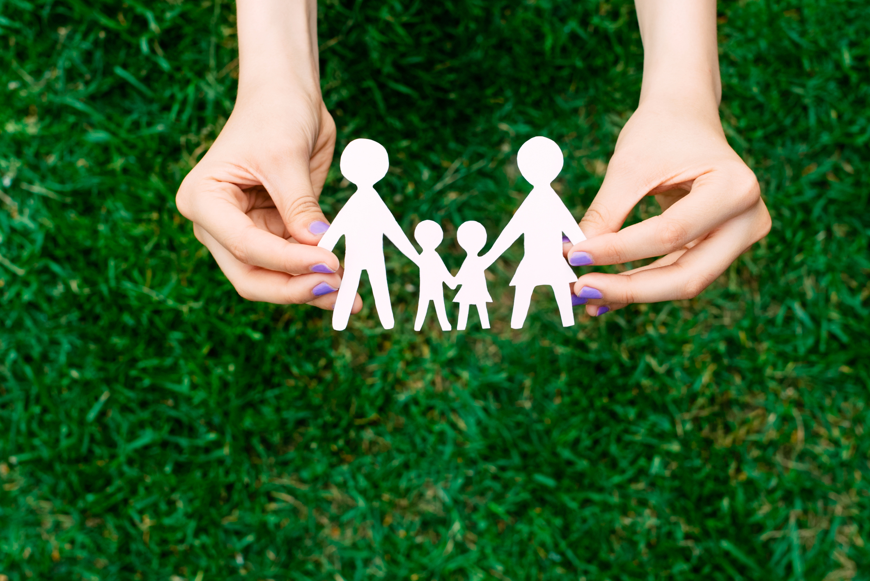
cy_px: 290
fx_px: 846
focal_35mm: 35
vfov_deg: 37.9
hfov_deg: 54.4
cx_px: 435
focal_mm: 35
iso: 160
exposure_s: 1/200
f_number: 4.5
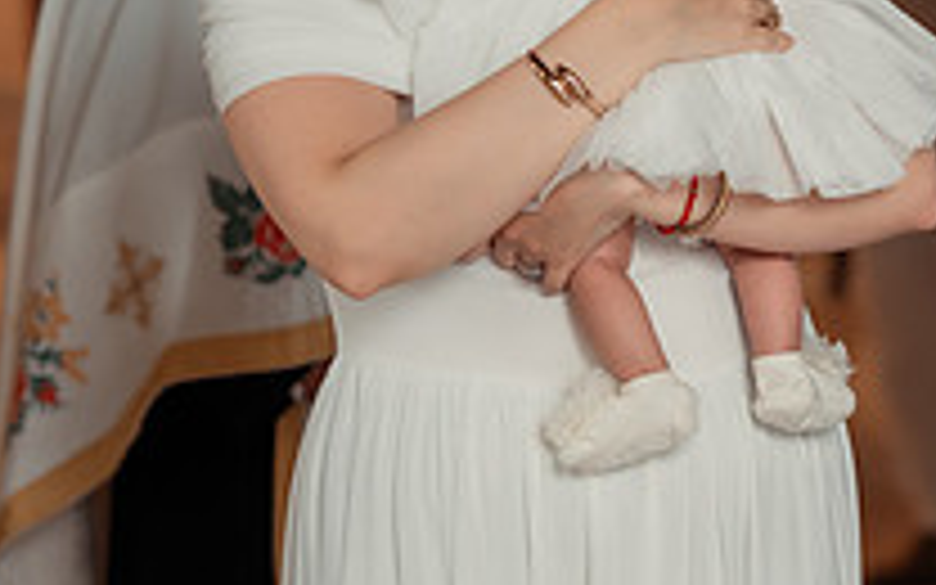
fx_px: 6148
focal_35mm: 241
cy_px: -40
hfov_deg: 8.6
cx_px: 1143
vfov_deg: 5.4
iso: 1600
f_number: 2.8
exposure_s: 1/250
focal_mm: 85
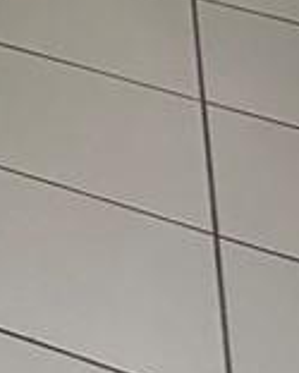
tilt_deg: -17.0
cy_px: -440
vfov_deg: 11.8
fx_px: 1547
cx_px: -603
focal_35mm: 140
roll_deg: -3.3
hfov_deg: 9.0
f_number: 2.2
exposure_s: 1/121
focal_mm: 2.22
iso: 200
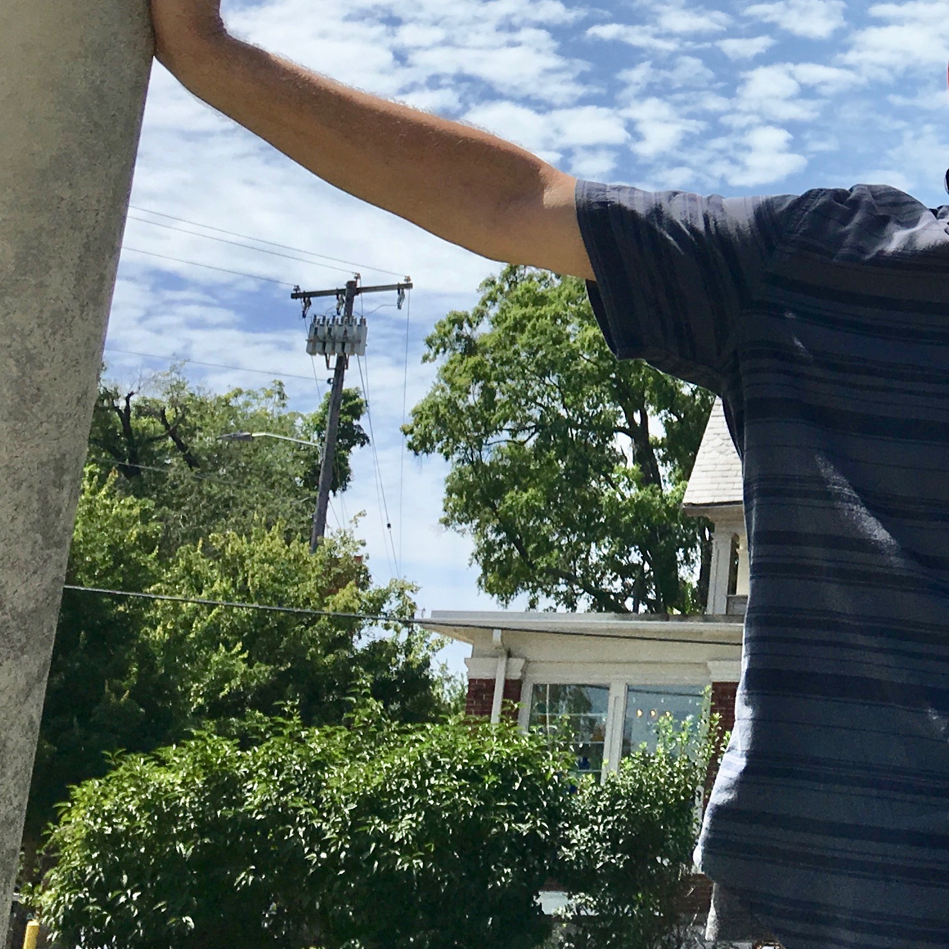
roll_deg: -1.1
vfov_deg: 23.8
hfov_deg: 23.1
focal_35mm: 70
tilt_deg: +20.5
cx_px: 1069
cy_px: 44
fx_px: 2171
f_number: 2.2
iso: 25
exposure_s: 1/2481
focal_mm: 4.15
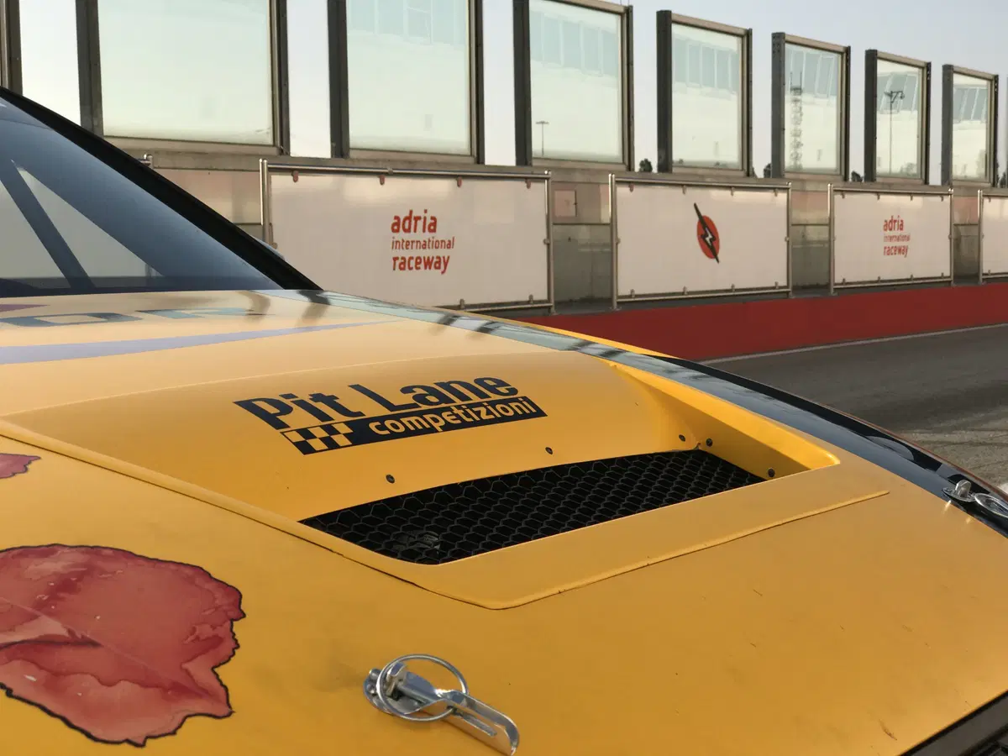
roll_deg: +0.5
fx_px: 1660
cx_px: 504
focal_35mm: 57
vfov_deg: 25.7
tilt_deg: -4.5
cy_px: 378
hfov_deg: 33.8
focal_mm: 6.6
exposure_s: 1/1100
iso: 20
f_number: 2.8
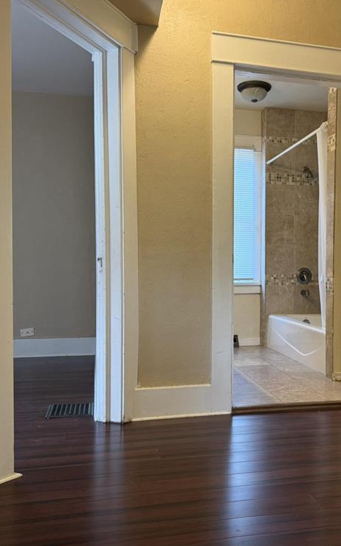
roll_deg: +0.4
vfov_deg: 55.3
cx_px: 247
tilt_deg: -0.2
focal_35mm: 35
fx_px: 520
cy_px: 280
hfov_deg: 35.6
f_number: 1.78
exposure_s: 1/120
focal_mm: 6.76
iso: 250
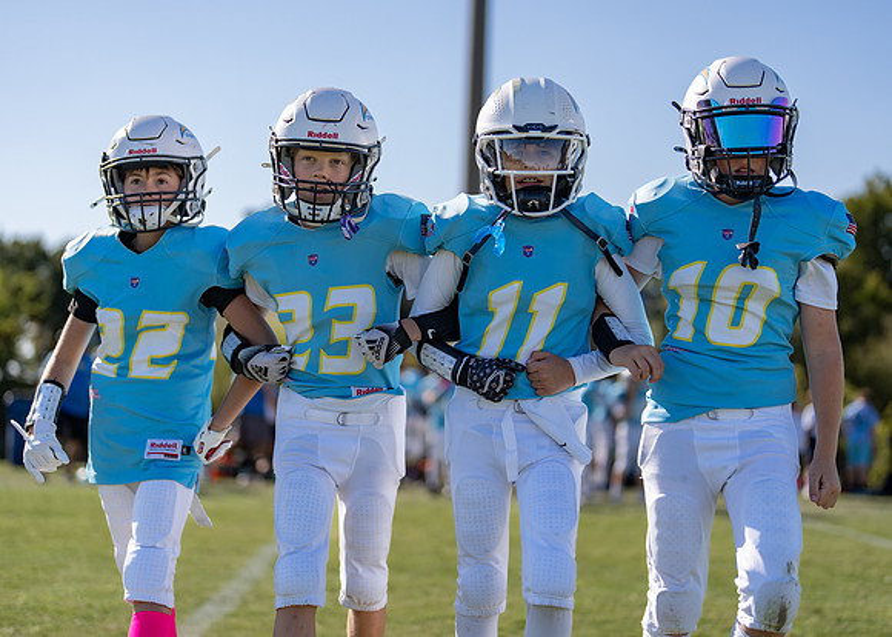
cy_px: 307
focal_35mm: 61
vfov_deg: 23.4
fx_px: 1534
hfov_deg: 32.4
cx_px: 458
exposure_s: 1/6400
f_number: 1.2
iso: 100
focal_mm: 50
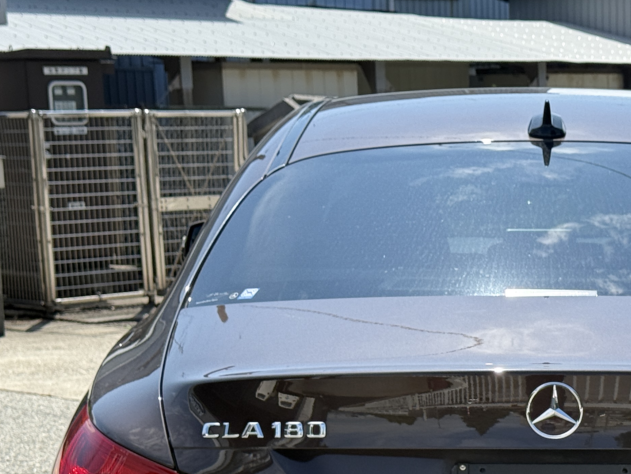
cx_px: 546
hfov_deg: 18.6
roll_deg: +1.5
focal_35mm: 104
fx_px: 1896
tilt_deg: -9.3
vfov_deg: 14.0
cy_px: 478
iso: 80
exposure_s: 1/3534
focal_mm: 6.76
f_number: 1.78
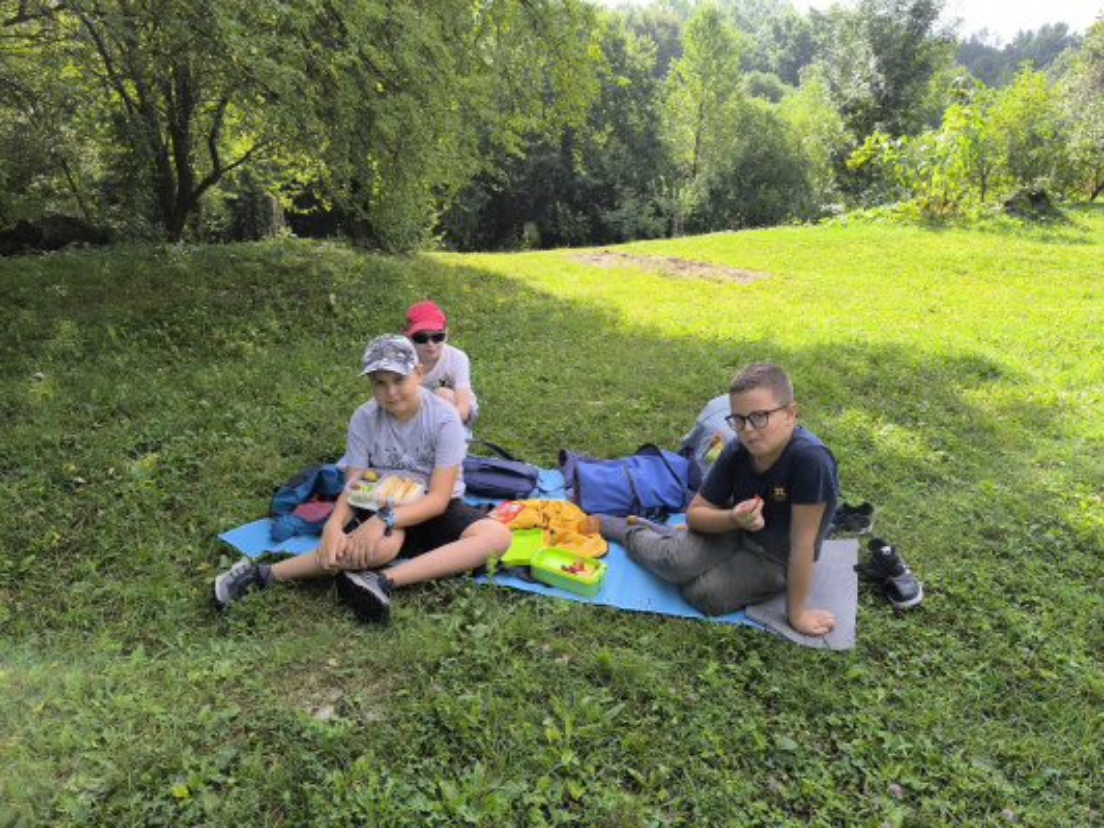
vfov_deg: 58.9
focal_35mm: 23
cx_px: 552
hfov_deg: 73.9
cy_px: 414
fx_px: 734
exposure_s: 1/326
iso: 50
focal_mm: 6.14
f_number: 1.65
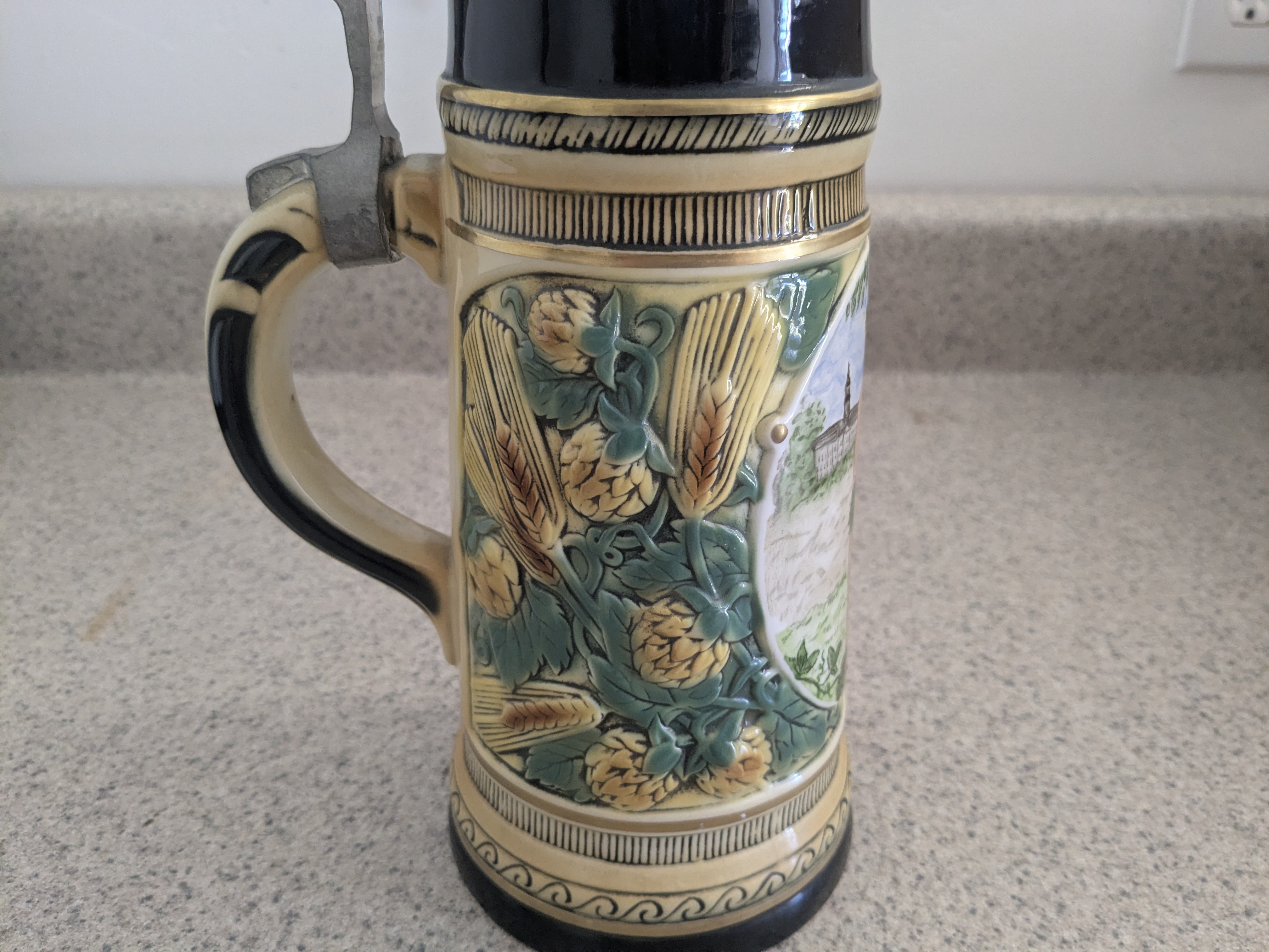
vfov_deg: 51.4
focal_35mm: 27
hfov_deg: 65.3
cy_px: 476
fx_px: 990
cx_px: 634
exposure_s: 1/120
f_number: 1.73
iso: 458
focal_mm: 4.38
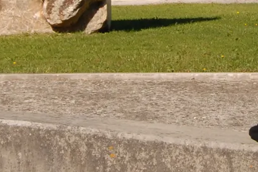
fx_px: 1908
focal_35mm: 266
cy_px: -135
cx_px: 277
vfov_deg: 5.1
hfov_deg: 7.7
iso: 200
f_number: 10
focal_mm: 38
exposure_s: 1/400
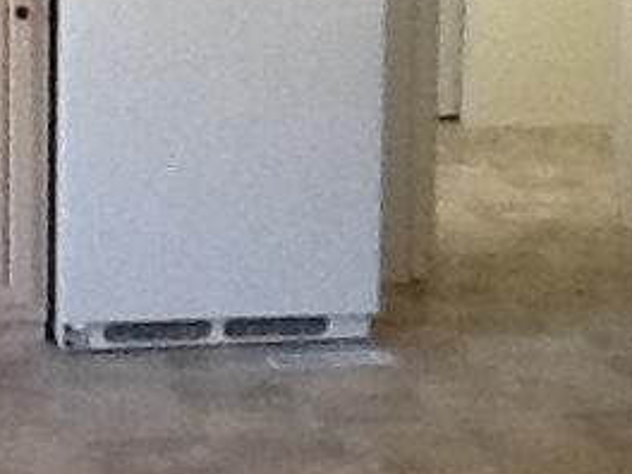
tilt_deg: -7.1
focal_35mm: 160
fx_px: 2921
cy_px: 101
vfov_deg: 9.3
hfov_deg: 12.2
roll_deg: -0.1
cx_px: 627
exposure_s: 1/30
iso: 125
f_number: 2.4
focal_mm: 2.03
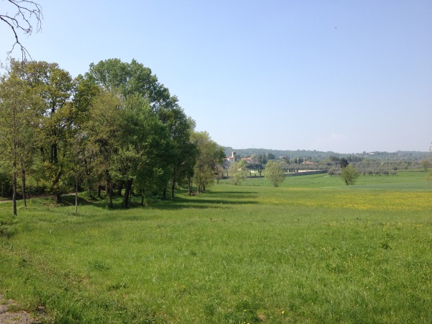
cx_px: 216
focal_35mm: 35
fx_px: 437
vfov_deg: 40.7
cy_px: 162
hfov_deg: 52.6
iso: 50
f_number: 2.4
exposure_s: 1/1151
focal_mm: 4.28
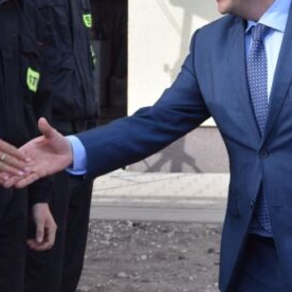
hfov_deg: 8.0
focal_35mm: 220
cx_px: 154
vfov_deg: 7.9
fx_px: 2100
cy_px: 47
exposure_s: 1/250
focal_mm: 62
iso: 220
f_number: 8
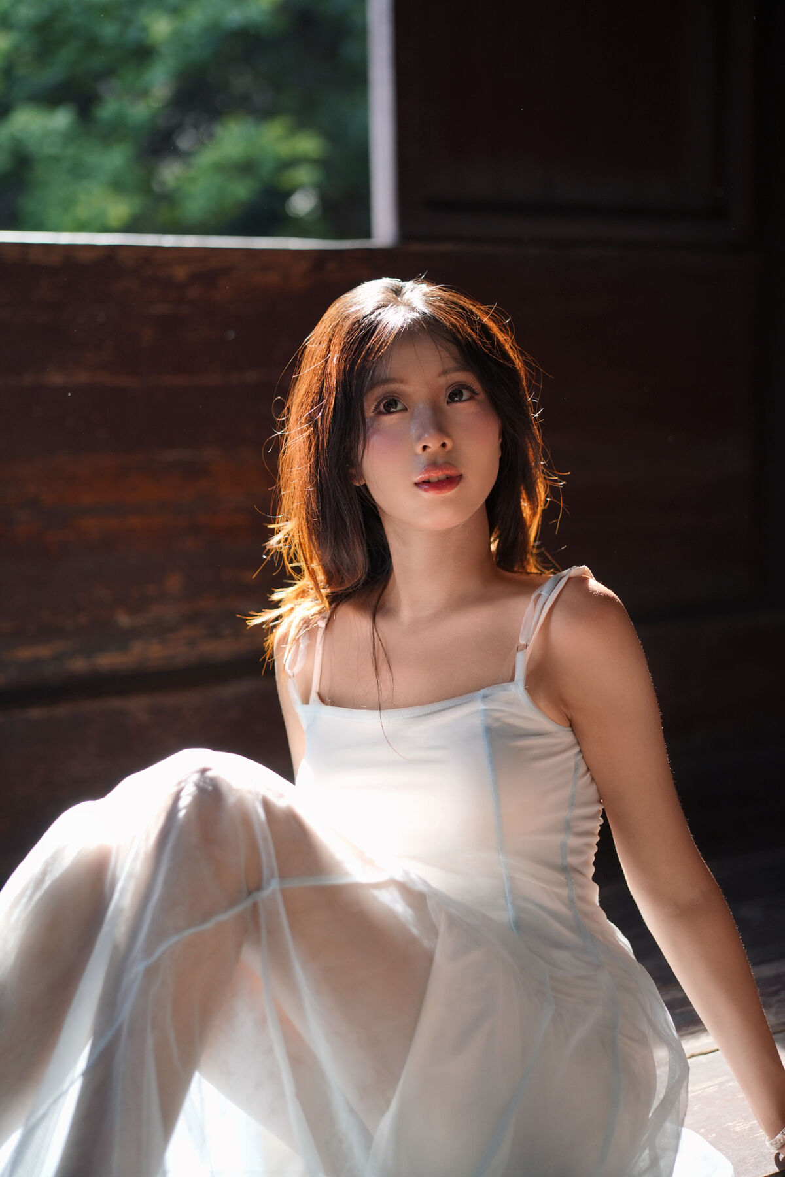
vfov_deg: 39.6
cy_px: 588
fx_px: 1635
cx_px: 392
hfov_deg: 27.0
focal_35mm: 50
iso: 400
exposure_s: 1/1600
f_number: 2
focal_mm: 50
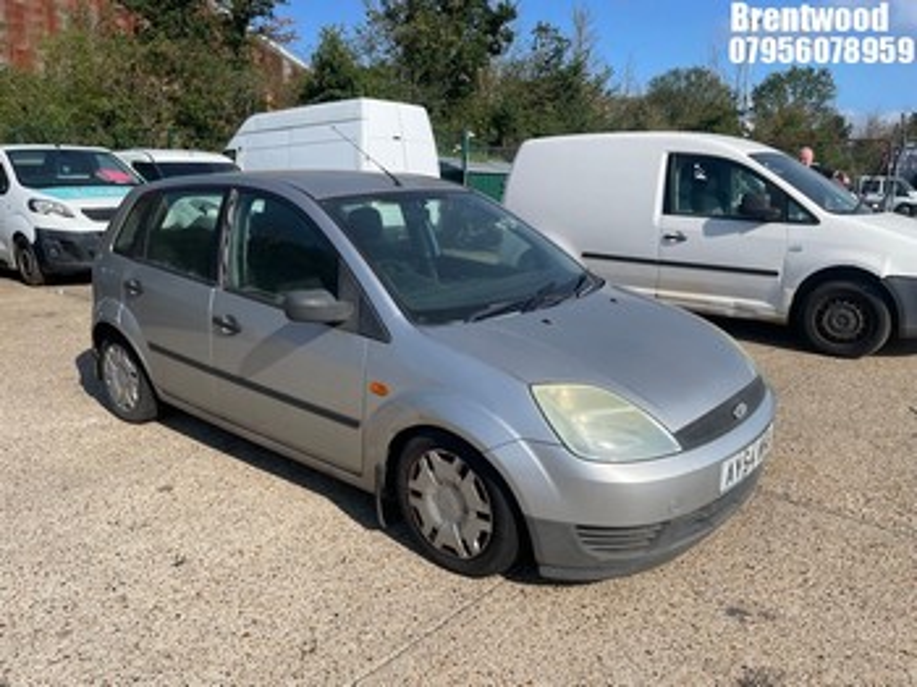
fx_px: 688
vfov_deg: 53.0
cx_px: 458
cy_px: 344
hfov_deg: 67.3
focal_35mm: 26
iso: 32
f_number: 1.6
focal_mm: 4.2
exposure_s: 1/4292
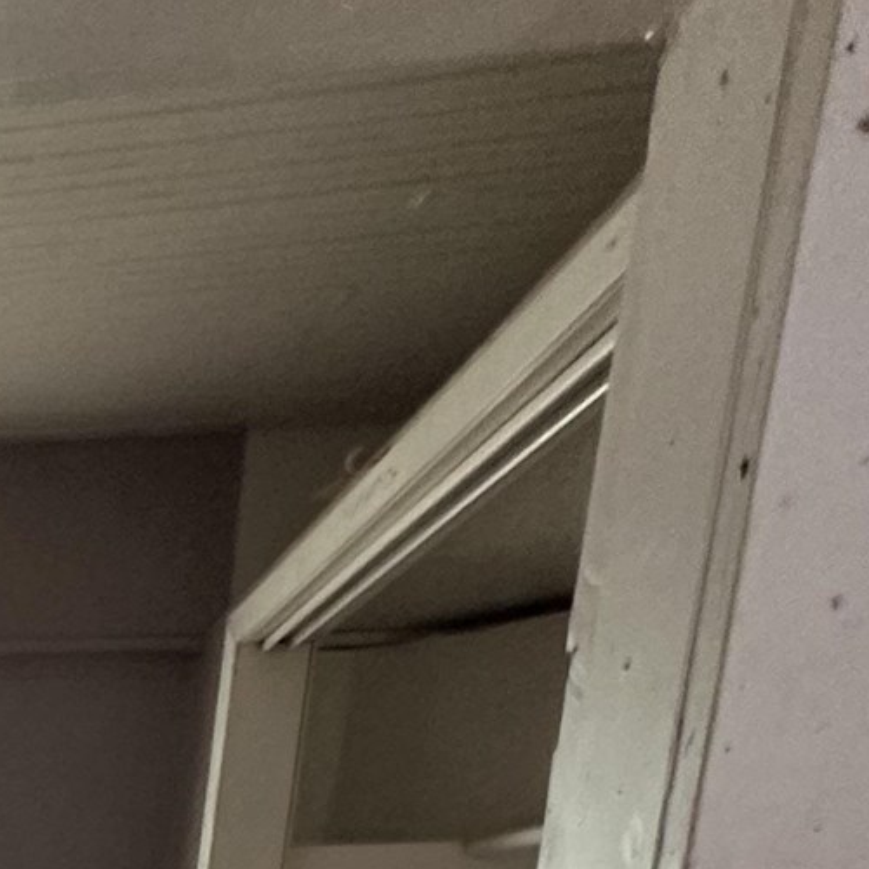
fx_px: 1619
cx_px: -577
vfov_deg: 23.6
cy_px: 1319
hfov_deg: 22.2
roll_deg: -1.2
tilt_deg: -9.5
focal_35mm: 57
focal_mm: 2.22
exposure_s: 1/66
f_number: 2.2
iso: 320
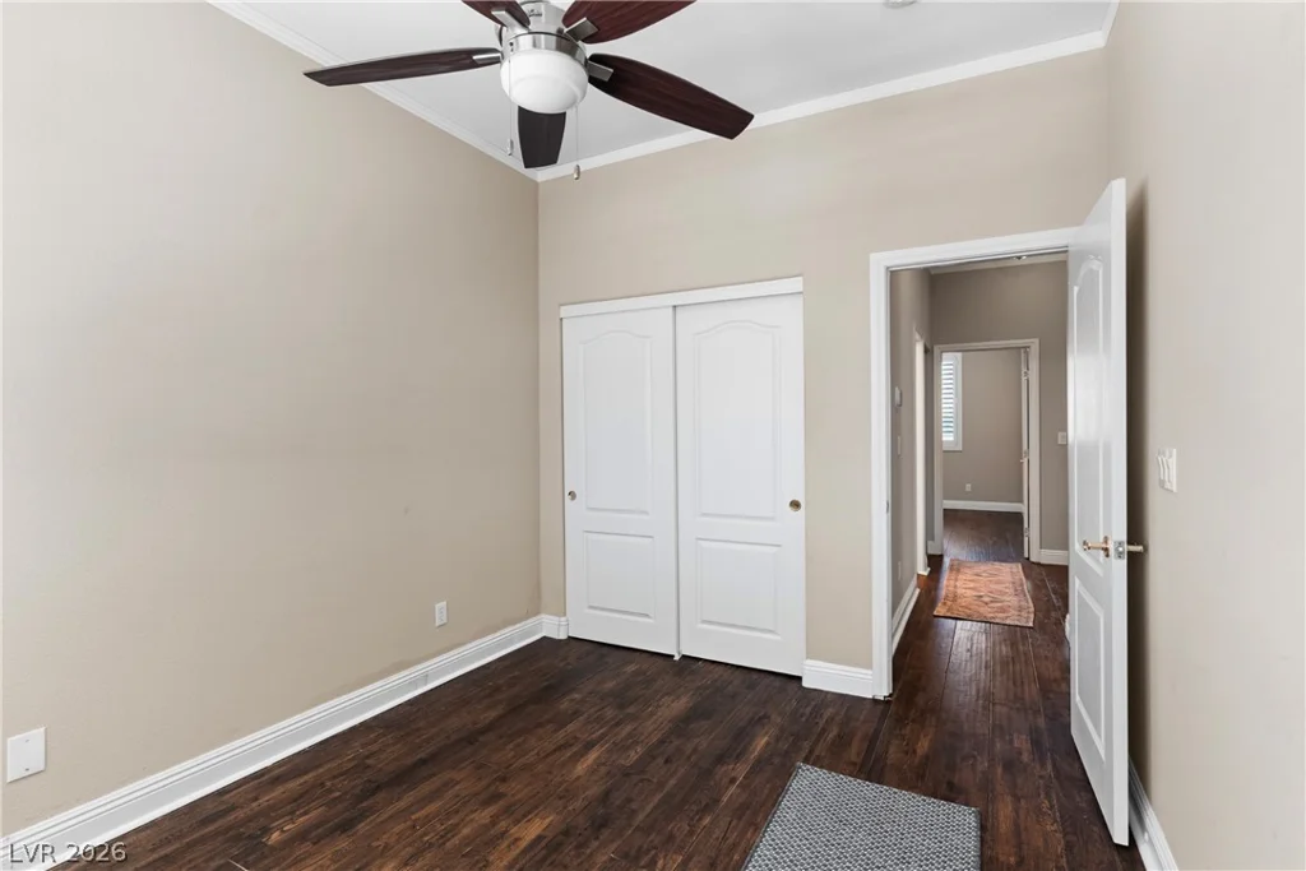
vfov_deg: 70.5
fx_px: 617
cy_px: 436
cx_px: 653
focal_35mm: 17
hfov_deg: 93.3
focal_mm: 17
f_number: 8
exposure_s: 1/4
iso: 400
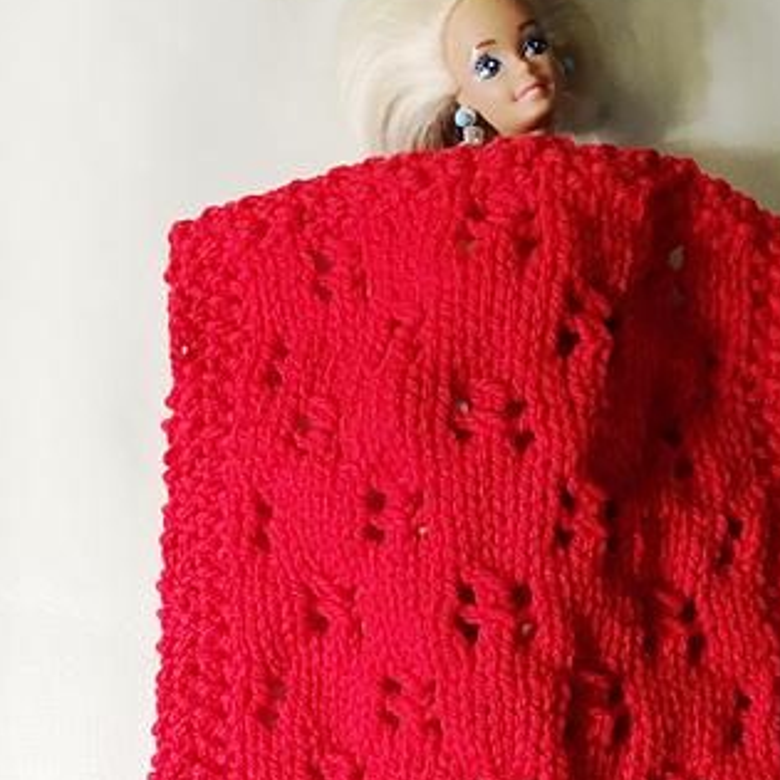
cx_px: 495
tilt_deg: -77.4
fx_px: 1326
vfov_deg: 31.8
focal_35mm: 52
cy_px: 636
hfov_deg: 32.6
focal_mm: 4.15
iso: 200
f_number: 2.2
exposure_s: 1/15
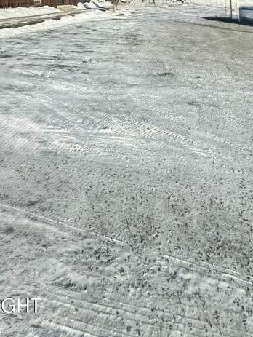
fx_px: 282
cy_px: -12
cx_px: 124
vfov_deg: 48.6
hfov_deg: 48.3
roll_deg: +0.9
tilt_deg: +1.9
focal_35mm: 29
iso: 50
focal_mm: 2.22
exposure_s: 1/4149
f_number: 2.2
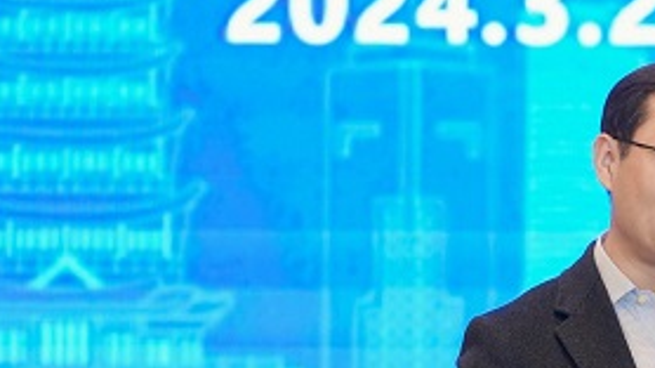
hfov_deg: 5.3
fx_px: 7082
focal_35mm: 408
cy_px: 265
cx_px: 606
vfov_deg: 3.0
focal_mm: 164
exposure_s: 1/160
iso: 2000
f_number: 3.2
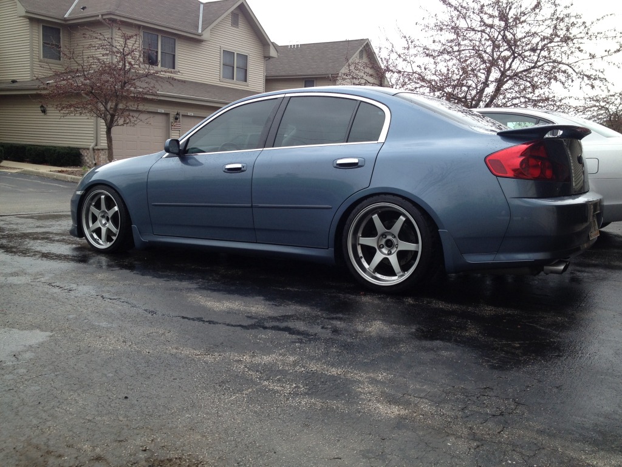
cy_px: 234
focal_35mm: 35
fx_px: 629
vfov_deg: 40.7
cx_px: 311
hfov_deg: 52.6
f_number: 2.4
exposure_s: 1/890
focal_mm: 4.3
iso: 64
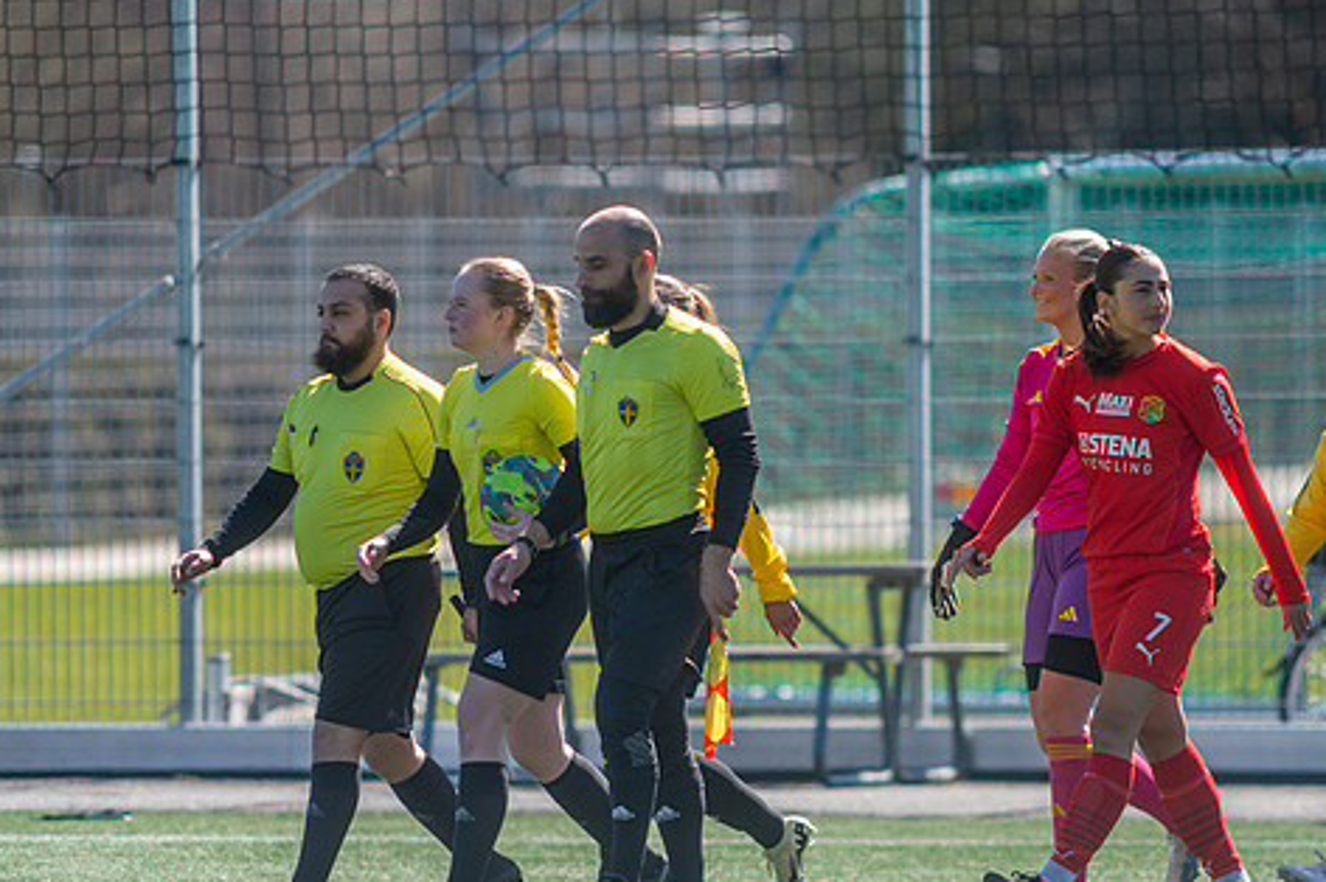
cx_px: 593
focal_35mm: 528
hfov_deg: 3.9
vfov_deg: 2.6
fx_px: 19434
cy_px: 483
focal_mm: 420
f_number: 4
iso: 360
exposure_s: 1/1600
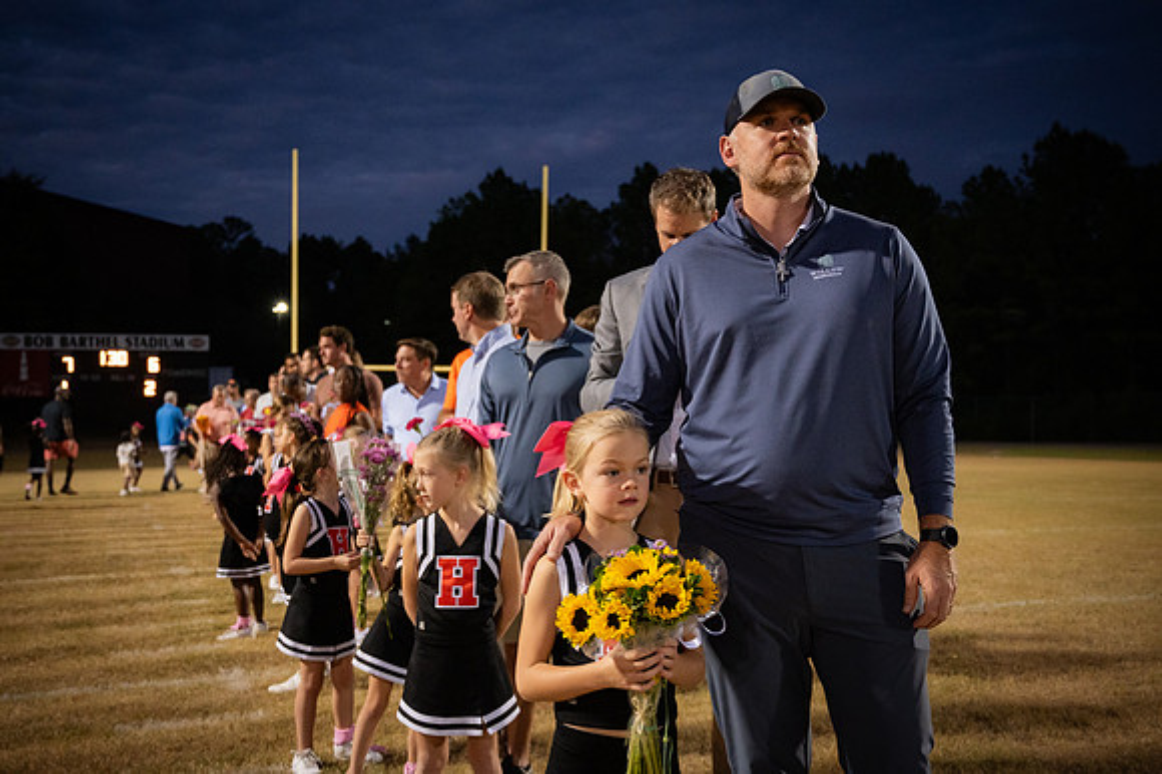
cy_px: 387
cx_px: 581
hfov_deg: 47.4
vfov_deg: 32.6
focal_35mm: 41
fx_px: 1323
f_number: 4
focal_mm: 41
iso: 3200
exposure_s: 1/250
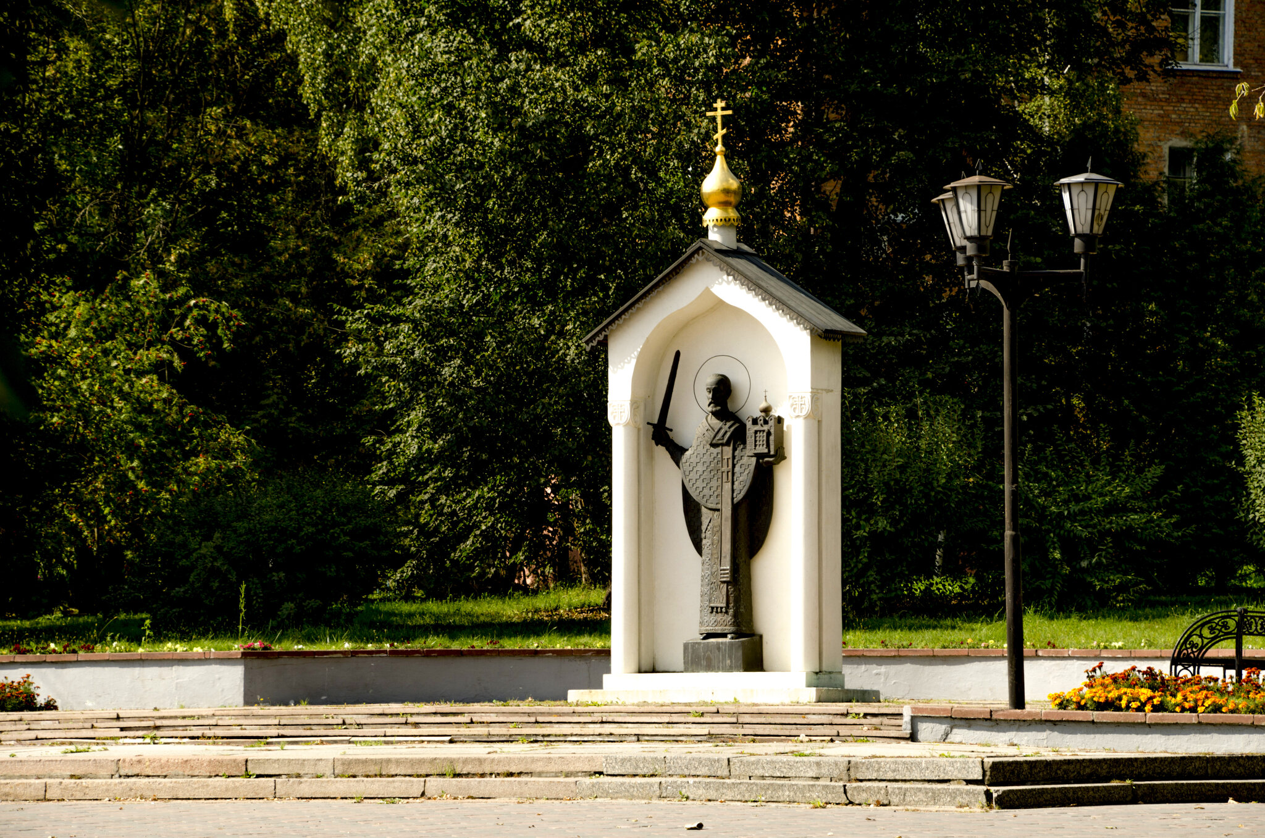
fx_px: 4998
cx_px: 632
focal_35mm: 142
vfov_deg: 9.6
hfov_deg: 14.4
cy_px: 419
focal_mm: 95
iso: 220
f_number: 10
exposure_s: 1/160
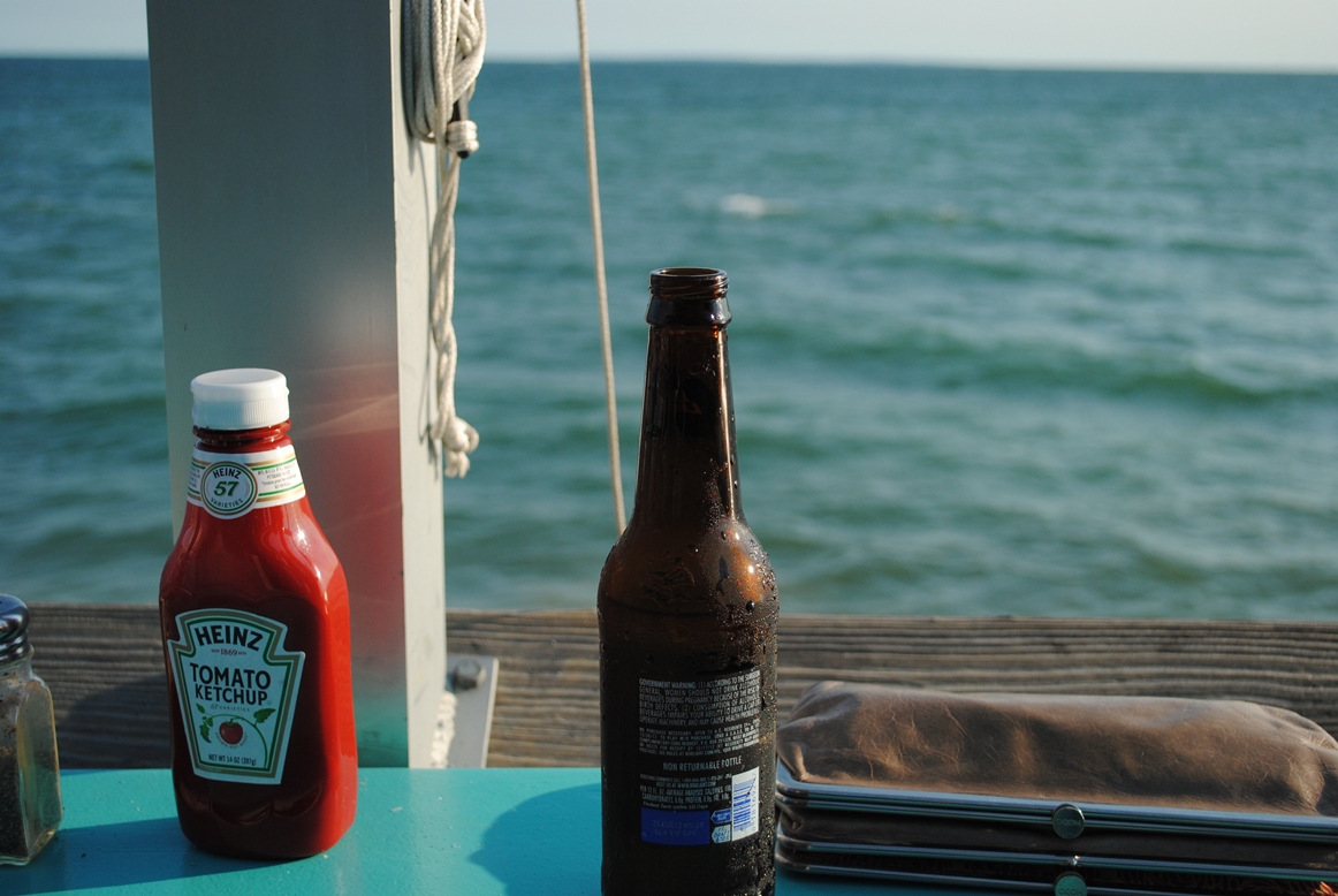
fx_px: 1786
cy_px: 448
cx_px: 669
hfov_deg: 41.1
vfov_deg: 28.2
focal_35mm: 48
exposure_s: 1/1000
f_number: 4.8
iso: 200
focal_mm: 32
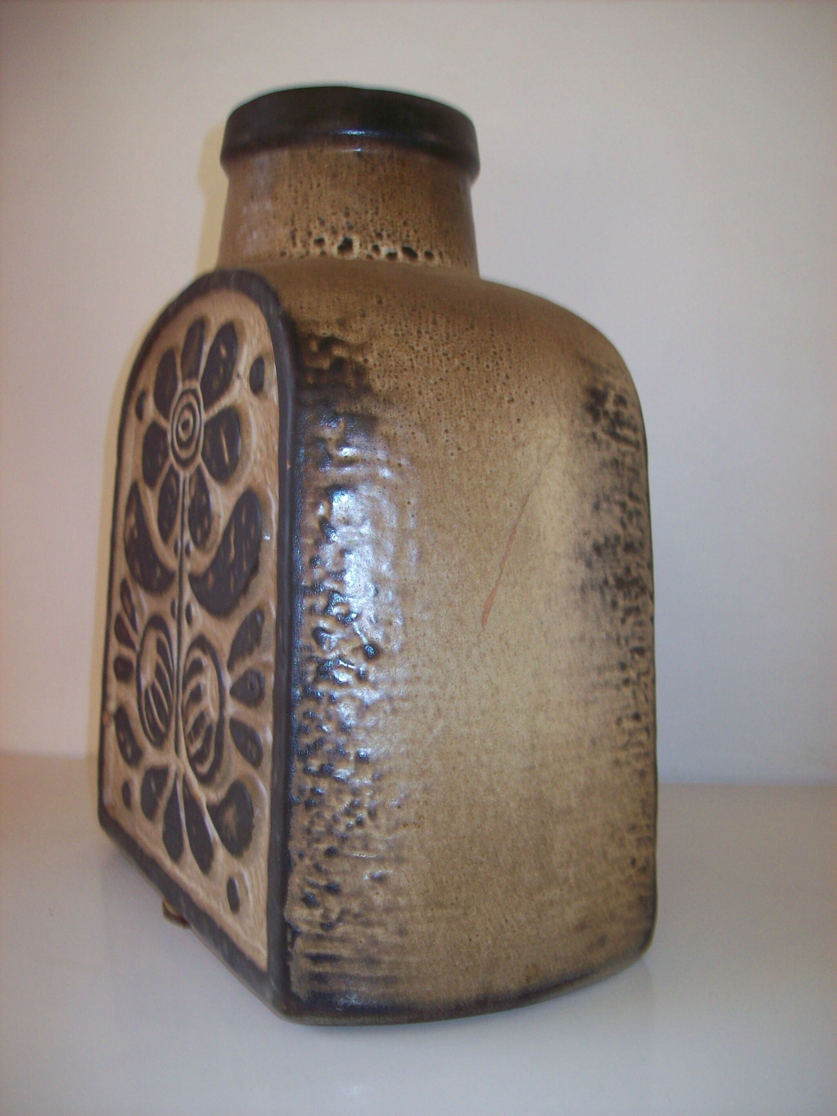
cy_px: 558
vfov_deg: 51.4
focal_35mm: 36
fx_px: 1161
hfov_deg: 39.6
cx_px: 418
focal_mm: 6
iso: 80
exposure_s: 1/64
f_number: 2.7
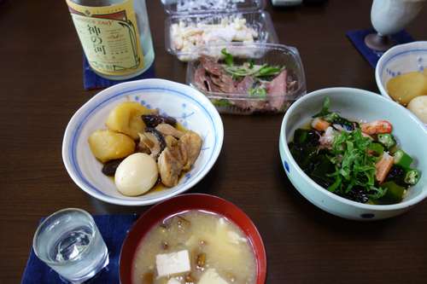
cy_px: 142
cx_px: 214
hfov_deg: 65.5
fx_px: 332
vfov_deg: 46.4
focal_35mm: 28
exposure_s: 1/30
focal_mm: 10.4
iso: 200
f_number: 1.8
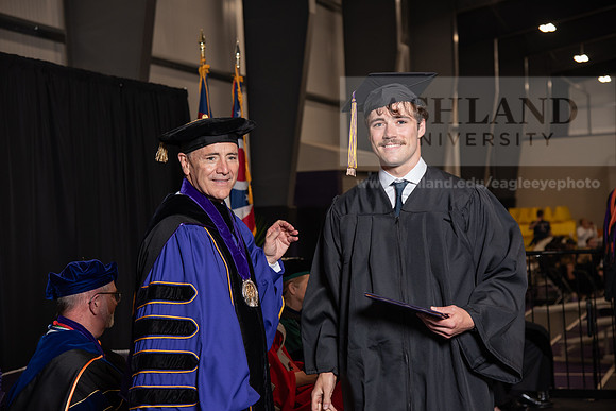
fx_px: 1335
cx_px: 308
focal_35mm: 78
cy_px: 206
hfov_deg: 26.0
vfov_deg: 17.5
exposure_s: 1/200
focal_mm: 78
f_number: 5
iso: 1000
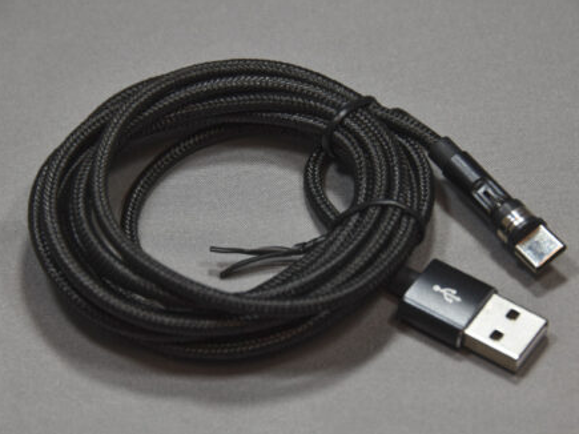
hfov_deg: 7.0
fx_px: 4716
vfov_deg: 5.3
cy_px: 218
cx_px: 305
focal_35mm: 282
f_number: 8
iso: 400
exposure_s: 1/125
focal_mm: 170
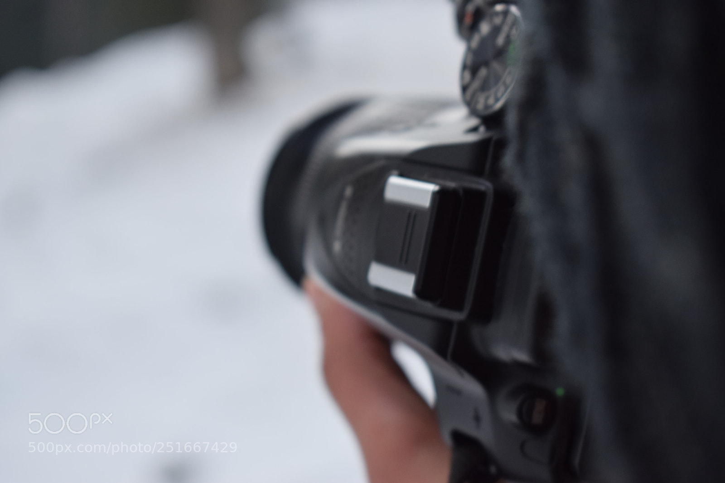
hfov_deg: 26.0
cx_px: 362
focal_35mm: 78
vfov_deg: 17.5
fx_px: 1570
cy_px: 242
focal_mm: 52
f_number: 5.6
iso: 400
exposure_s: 1/320
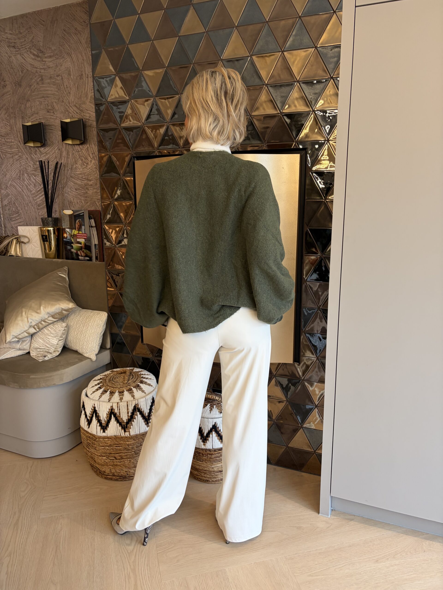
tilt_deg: -11.4
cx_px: 222
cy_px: 295
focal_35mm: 26
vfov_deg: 67.3
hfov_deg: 53.1
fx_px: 444
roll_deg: -0.4
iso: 100
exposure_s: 1/50
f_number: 1.6
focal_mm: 5.96
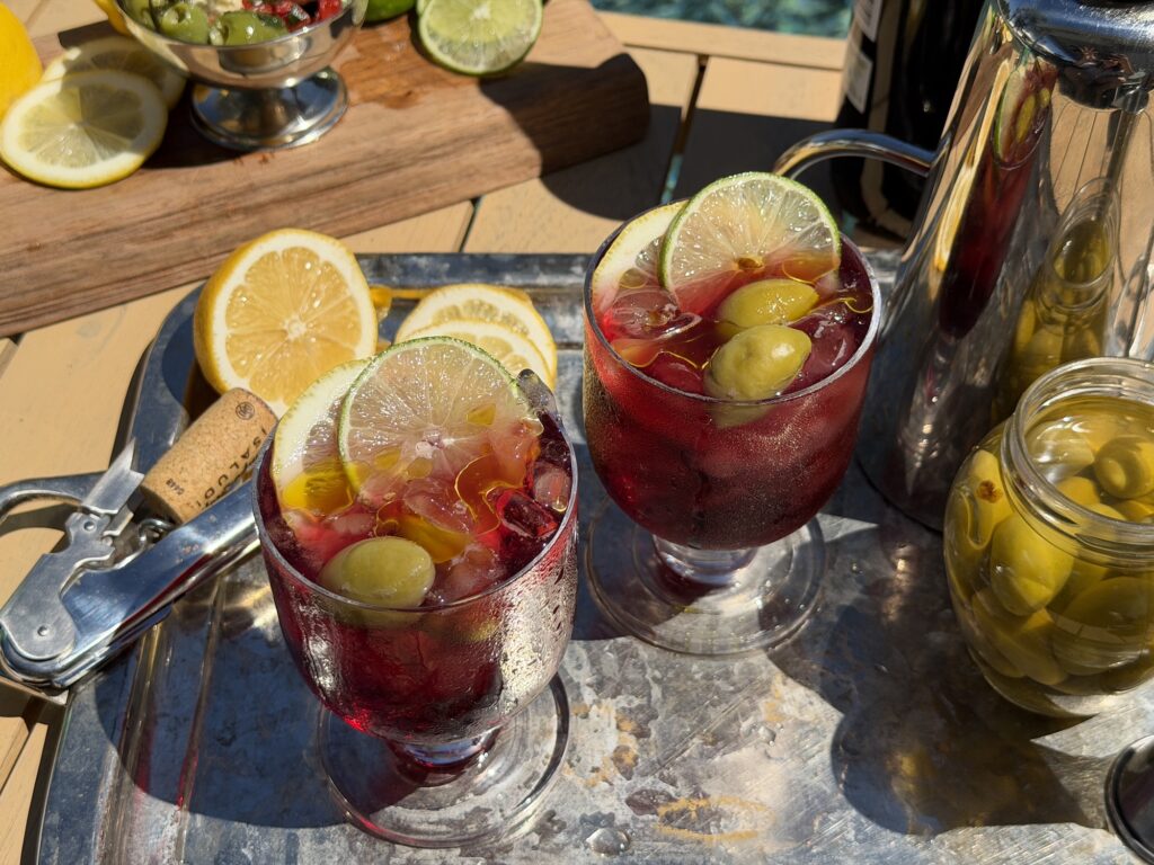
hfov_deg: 39.7
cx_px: 577
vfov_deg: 30.3
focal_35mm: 48
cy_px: 432
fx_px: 1600
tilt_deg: -50.4
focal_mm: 6.76
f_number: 1.78
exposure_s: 1/6024
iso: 64
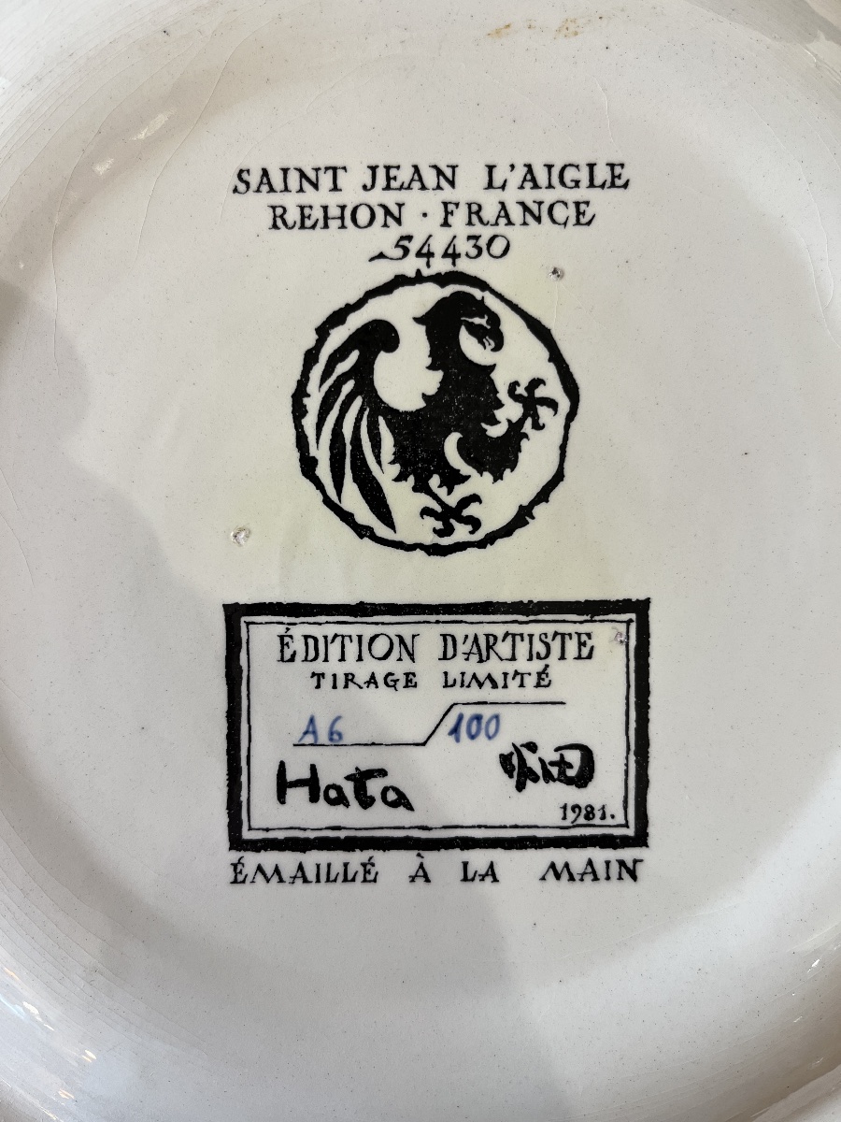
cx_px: 420
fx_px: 842
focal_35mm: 26
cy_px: 561
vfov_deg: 67.3
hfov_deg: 53.1
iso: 80
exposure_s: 1/121
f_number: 1.6
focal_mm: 5.1
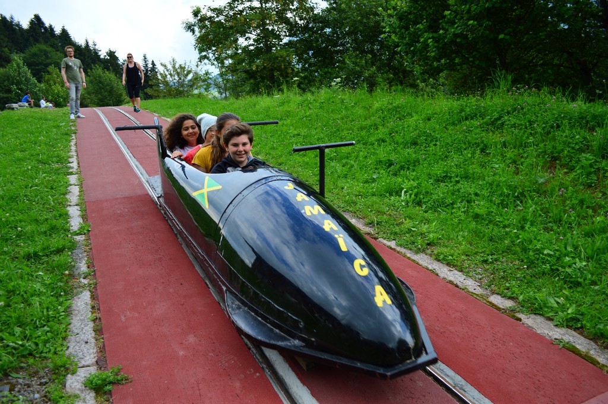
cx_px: 304
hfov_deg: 67.4
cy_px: 202
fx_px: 456
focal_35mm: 27
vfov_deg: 47.9
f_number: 3.5
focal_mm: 18
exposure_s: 1/400
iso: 100
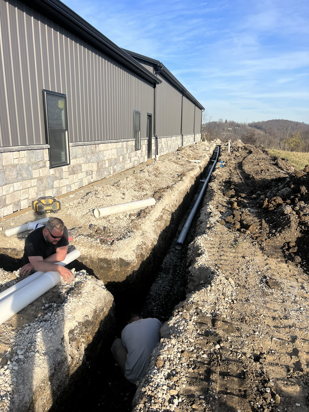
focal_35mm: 26
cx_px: 154
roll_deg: -0.2
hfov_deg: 53.1
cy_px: 206
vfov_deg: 67.3
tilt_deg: -14.0
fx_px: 309
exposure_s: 1/3356
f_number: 1.5
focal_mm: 5.7
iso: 50
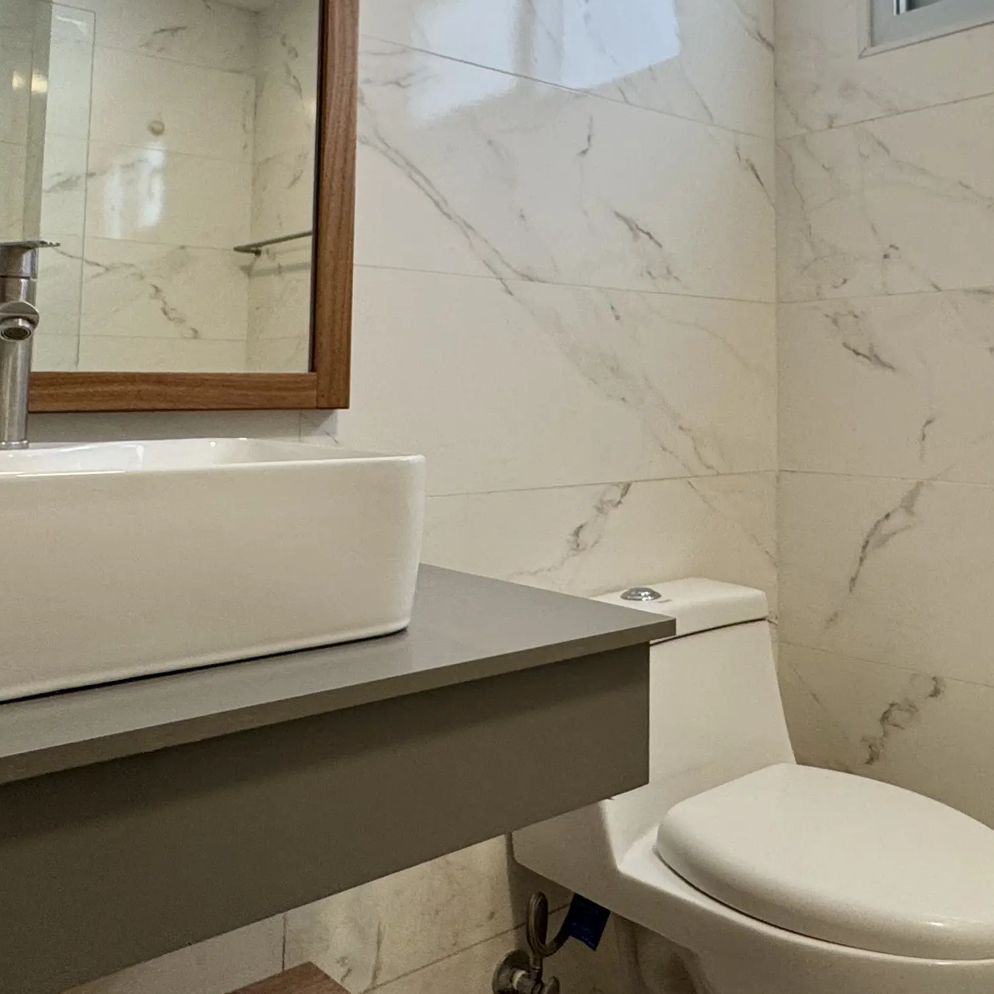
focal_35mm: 33
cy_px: 312
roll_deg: +0.3
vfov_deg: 48.7
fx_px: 1072
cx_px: 676
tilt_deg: +4.9
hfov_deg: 48.8
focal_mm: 2.22
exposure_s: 1/120
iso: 125
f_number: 2.2
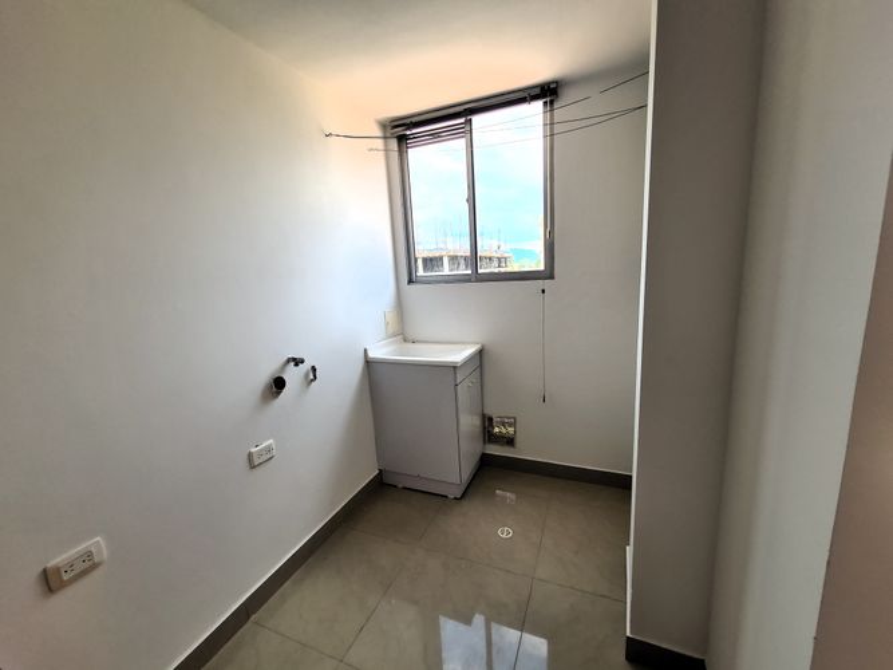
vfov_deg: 89.9
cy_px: 335
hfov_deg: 106.2
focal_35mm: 13
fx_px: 335
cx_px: 446
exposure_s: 1/342
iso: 50
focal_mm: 2.2
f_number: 2.2
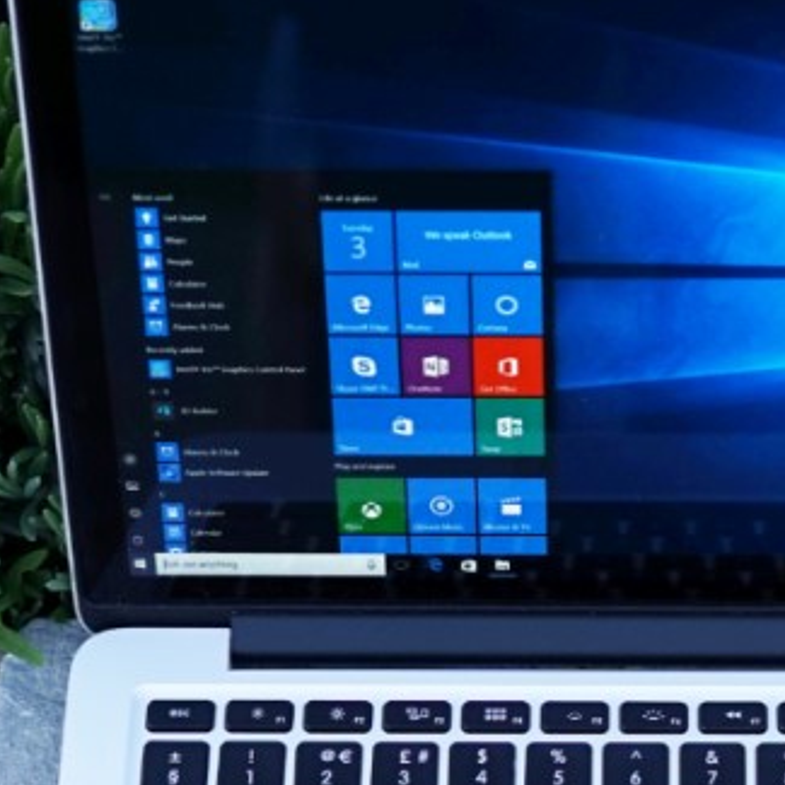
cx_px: 734
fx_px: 3618
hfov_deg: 12.3
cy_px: 611
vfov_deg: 12.3
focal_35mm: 141
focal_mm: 30
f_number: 2.8
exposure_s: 1/320
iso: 200
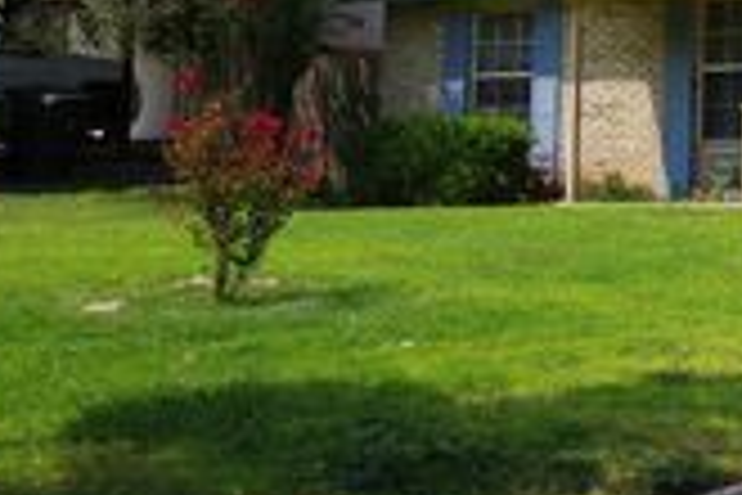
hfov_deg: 21.5
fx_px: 1690
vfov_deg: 15.9
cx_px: 1057
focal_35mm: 82
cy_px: -126
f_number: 13
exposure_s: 1/160
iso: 200
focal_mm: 18
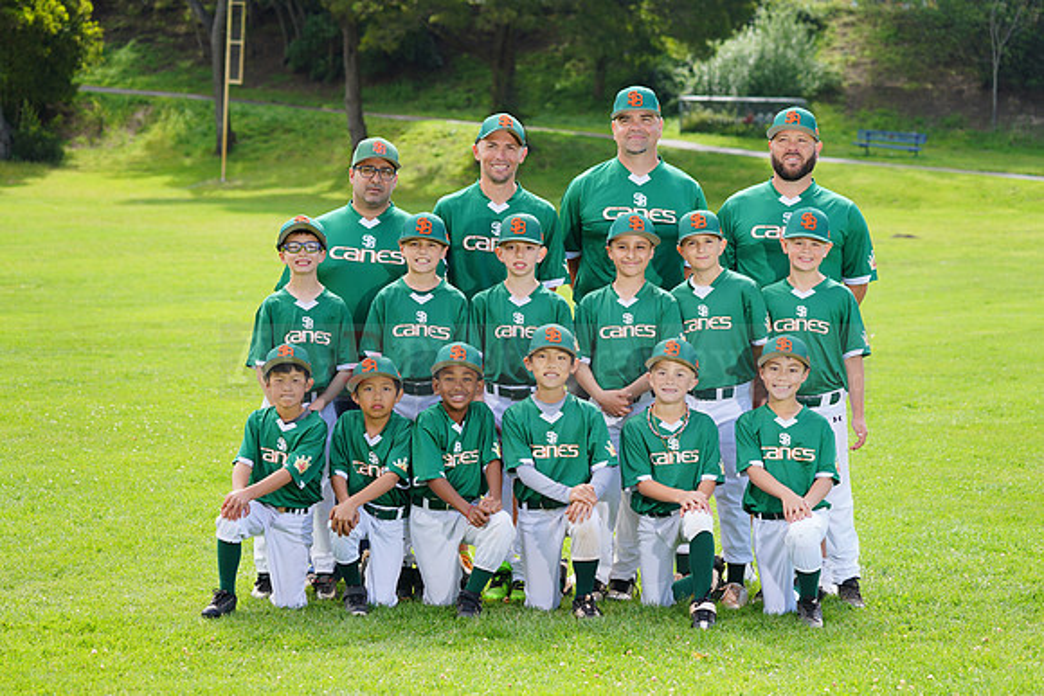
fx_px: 2901
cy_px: 348
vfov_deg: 13.7
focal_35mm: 100
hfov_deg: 20.4
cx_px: 522
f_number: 5.6
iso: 100
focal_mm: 100
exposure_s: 1/250
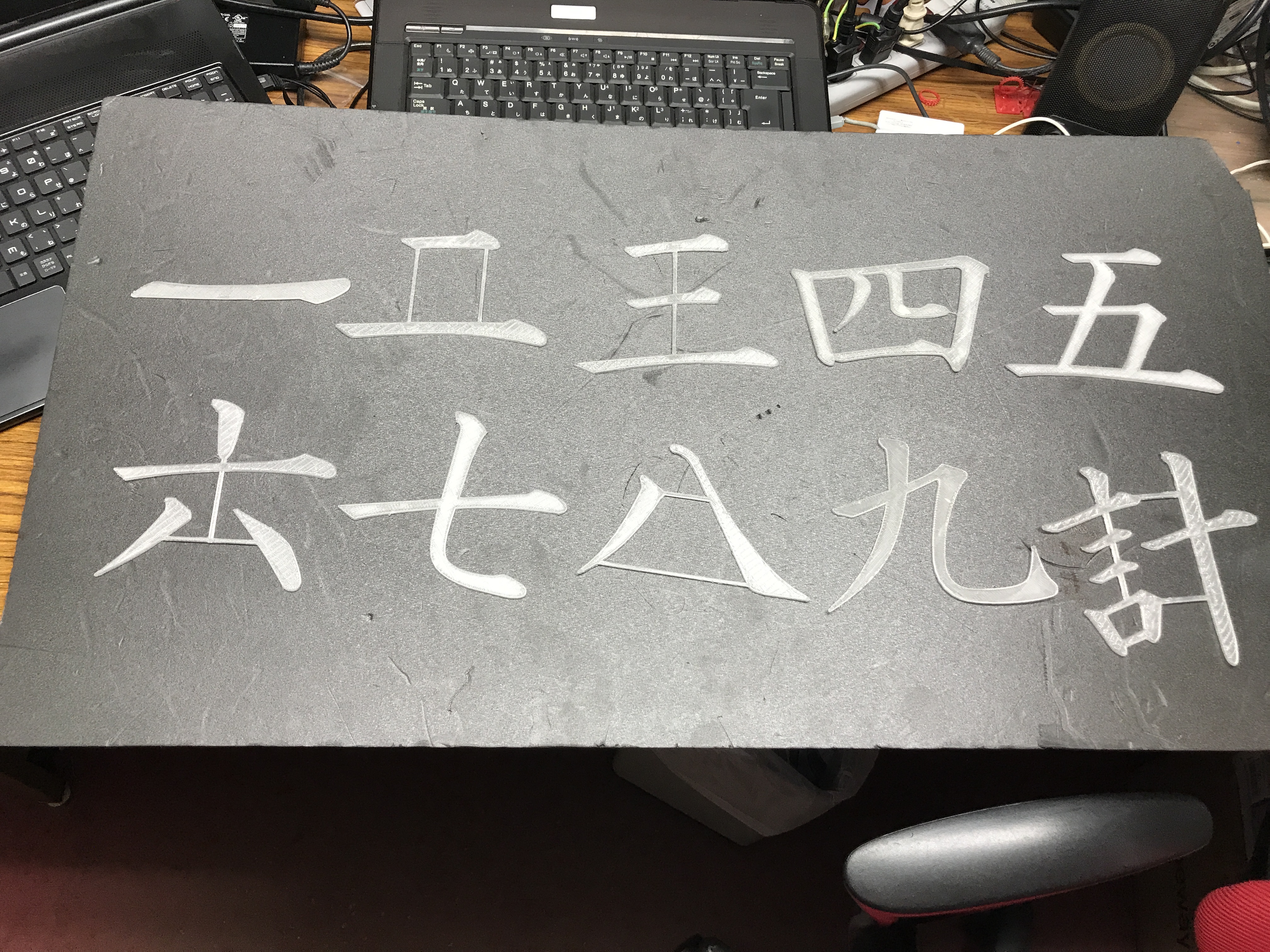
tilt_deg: -63.6
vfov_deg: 49.7
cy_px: 476
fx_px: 1027
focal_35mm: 28
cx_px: 635
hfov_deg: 63.4
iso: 32
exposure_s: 1/33
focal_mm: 3.99
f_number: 1.8
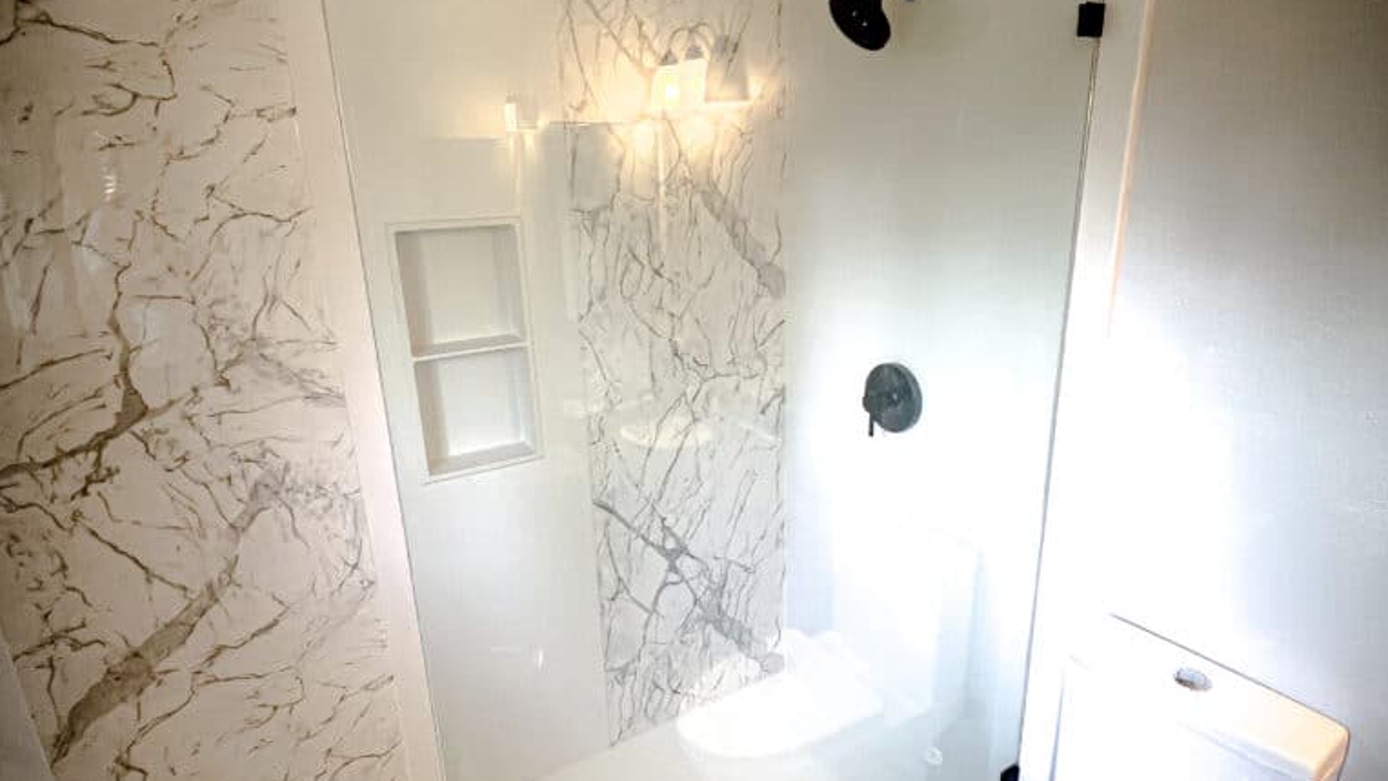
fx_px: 699
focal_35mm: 19
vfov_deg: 58.3
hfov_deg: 89.6
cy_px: 397
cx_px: 695
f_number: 1.8
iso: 160
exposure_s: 1/60
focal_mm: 1.57
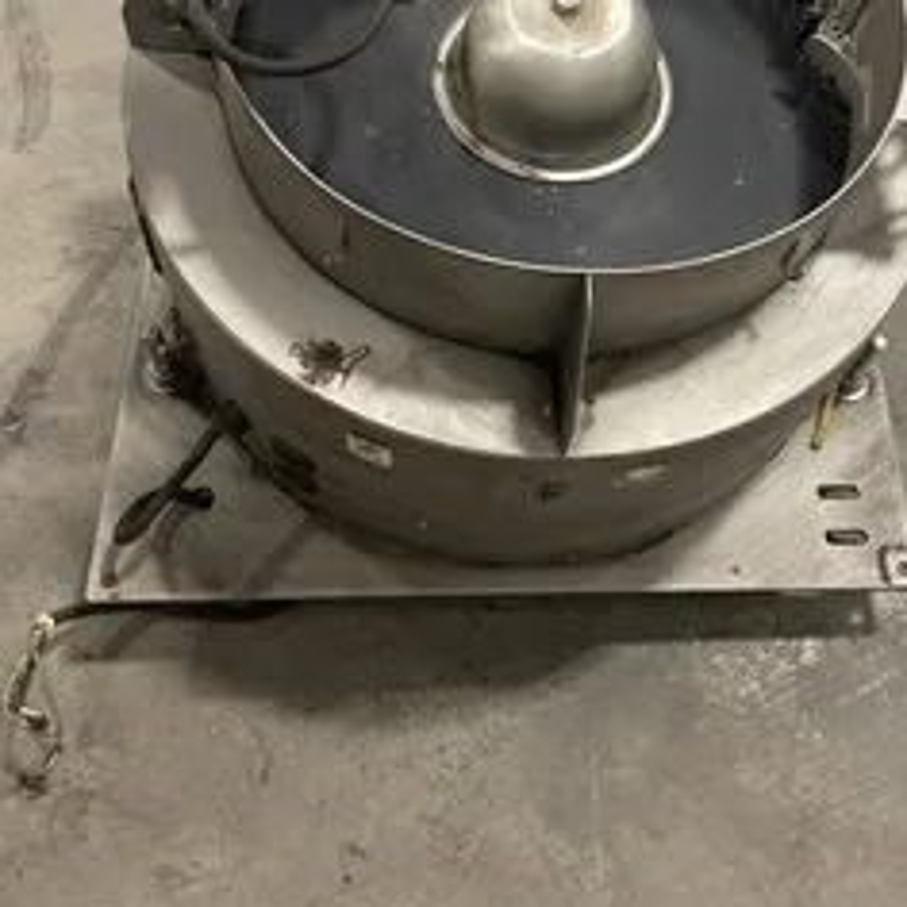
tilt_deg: -52.6
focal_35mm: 39
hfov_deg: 42.5
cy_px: 154
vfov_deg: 40.7
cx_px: 573
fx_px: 1156
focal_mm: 4.2
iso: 400
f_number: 1.6
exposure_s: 1/40
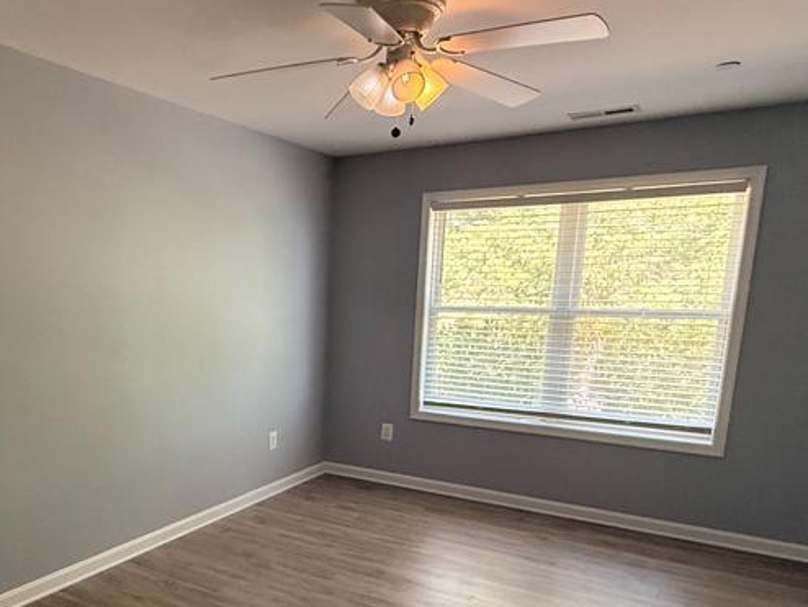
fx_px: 677
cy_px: 424
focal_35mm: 29
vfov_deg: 47.2
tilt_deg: -11.0
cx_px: 245
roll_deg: -0.1
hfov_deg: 59.6
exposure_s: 1/120
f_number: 2.2
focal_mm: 2.22
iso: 500
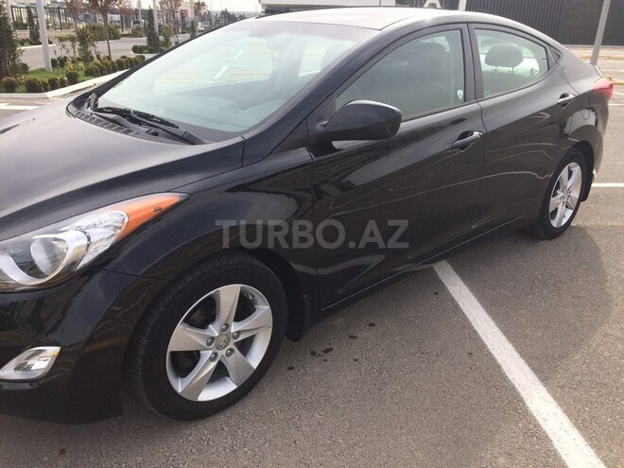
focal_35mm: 29
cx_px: 312
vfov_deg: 48.2
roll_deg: -0.2
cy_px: 234
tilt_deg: -21.4
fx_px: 523
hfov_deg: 61.7
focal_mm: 4.15
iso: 32
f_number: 2.2
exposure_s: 1/977
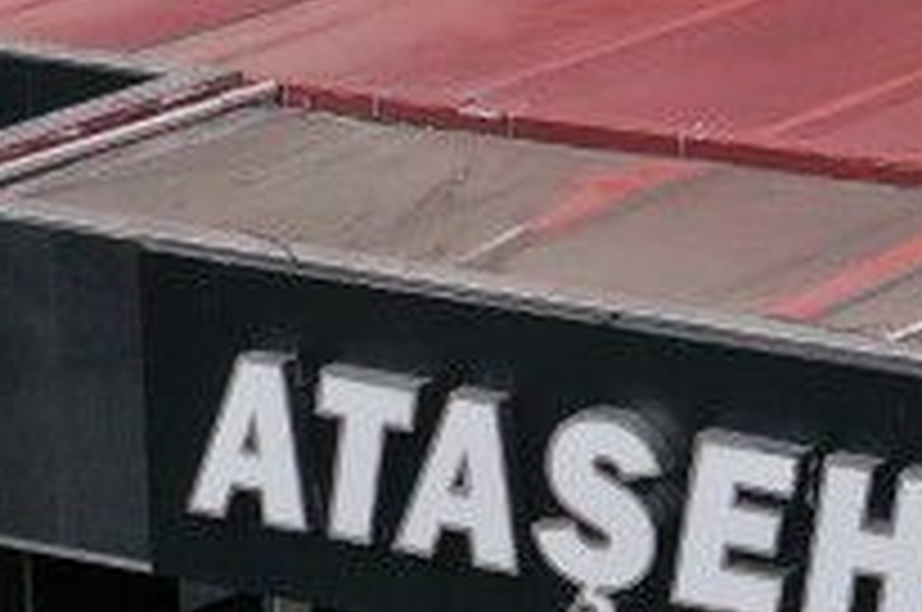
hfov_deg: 9.4
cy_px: 1033
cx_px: 661
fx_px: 5600
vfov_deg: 6.1
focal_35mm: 219
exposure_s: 1/100
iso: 100
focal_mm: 10.26
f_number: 3.5
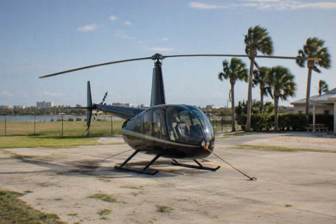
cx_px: 168
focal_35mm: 35
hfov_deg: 54.5
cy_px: 112
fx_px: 327
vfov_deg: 37.8
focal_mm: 35
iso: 160
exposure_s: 1/1600
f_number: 4
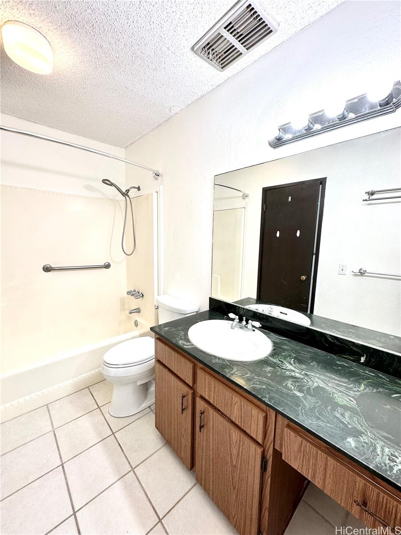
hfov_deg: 85.7
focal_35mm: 14
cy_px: 268
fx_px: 216
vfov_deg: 102.1
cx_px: 200
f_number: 2.2
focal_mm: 2.22
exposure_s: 1/120
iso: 64
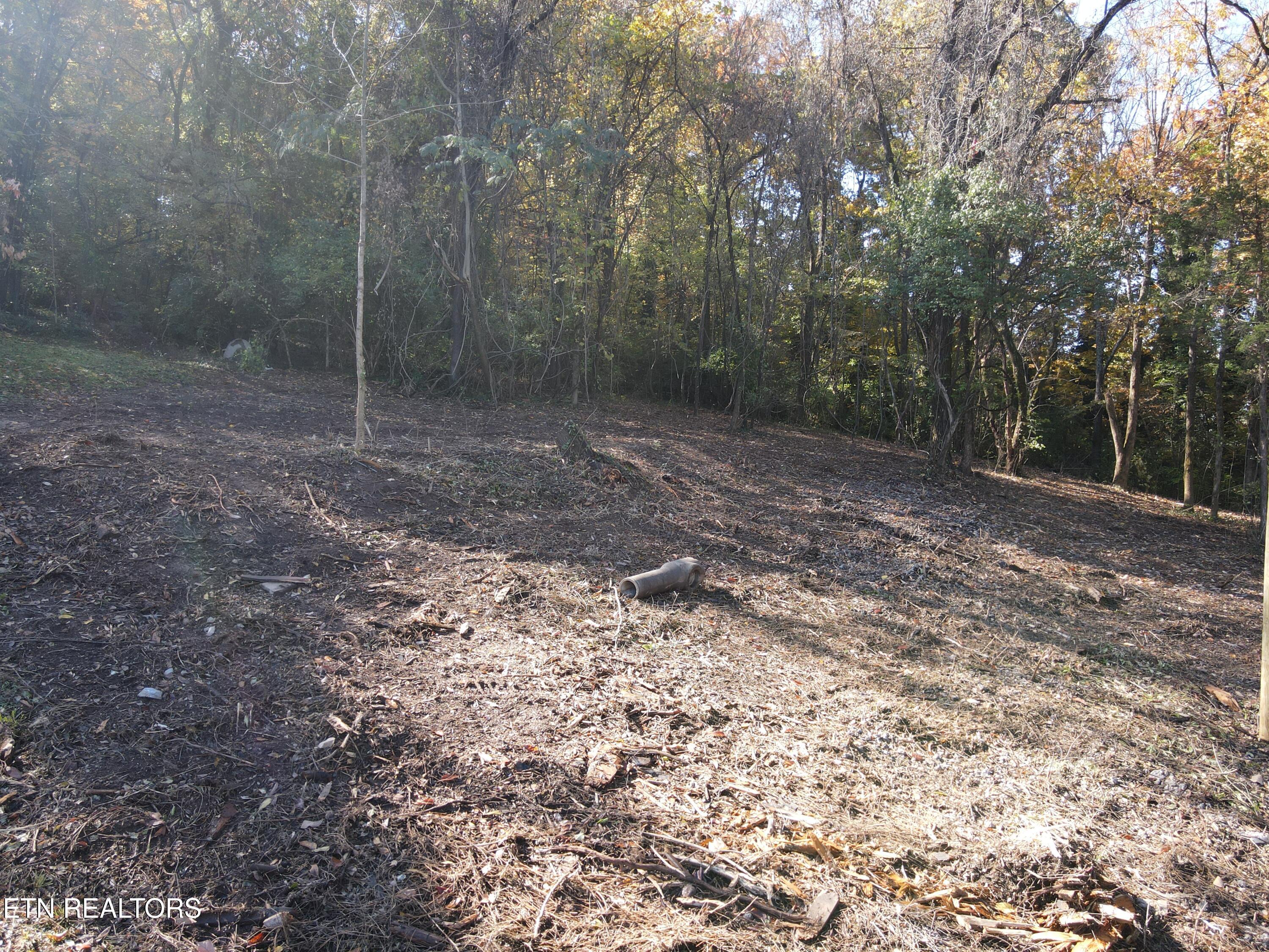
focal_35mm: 24
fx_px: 880
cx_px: 634
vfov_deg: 56.8
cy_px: 476
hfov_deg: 71.6
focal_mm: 4.5
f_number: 2.8
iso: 100
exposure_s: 1/80
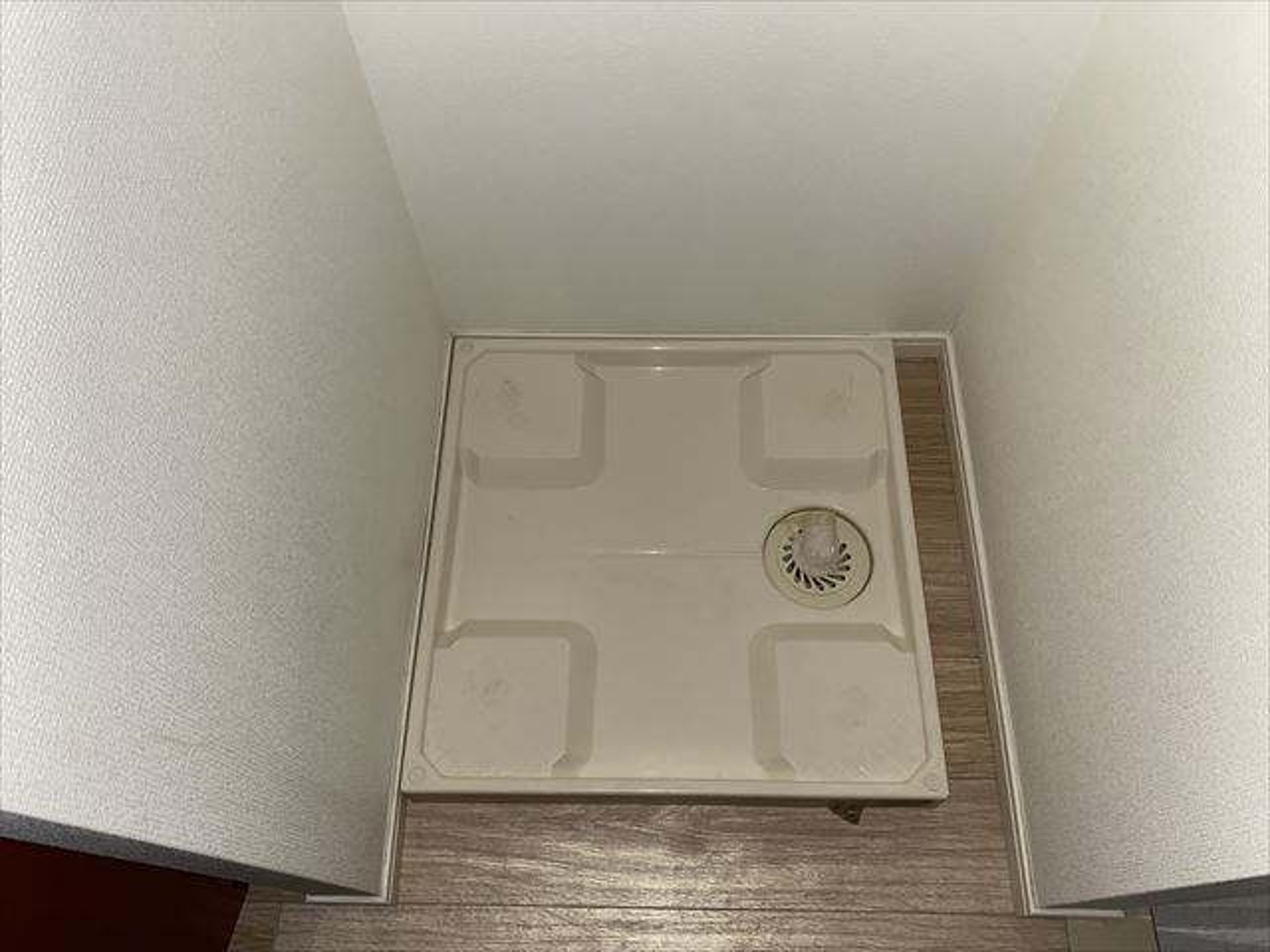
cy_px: 476
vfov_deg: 53.1
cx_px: 635
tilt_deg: -63.7
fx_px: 954
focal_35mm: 26
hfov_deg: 67.3
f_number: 1.8
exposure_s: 1/41
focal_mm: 4.25
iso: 64
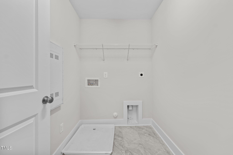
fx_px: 91
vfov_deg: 81.2
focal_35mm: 14
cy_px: 78
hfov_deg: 104.3
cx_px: 116
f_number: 7.1
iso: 200
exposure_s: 1/1.67
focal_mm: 14
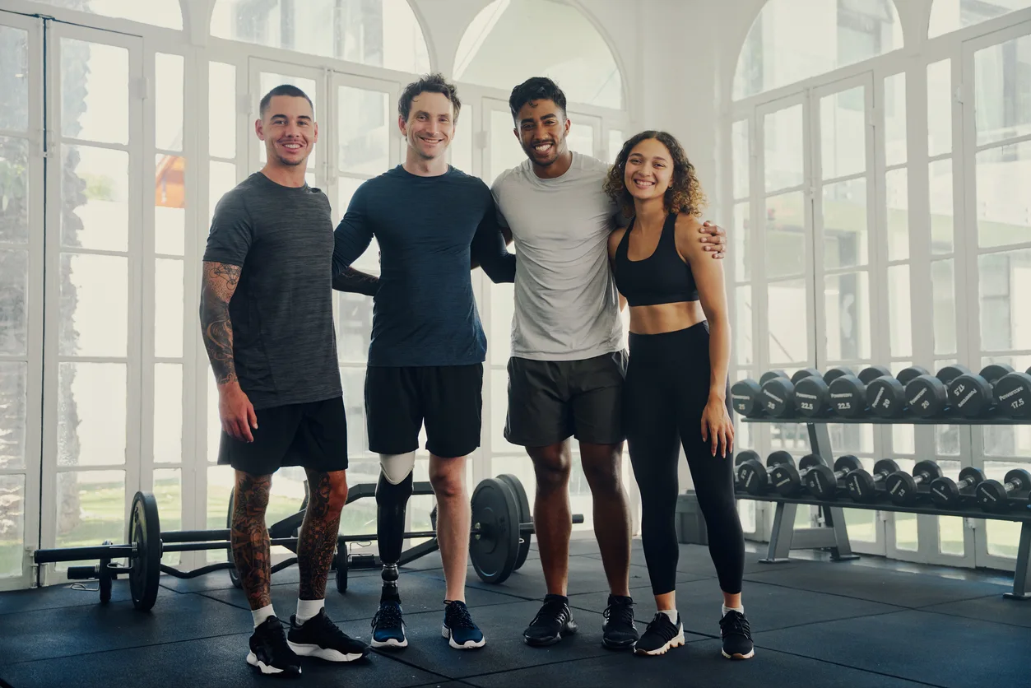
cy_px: 344
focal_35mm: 43
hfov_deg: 45.6
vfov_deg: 31.3
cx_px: 516
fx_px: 1226
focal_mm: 42.8
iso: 320
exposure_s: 1/250
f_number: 2.8
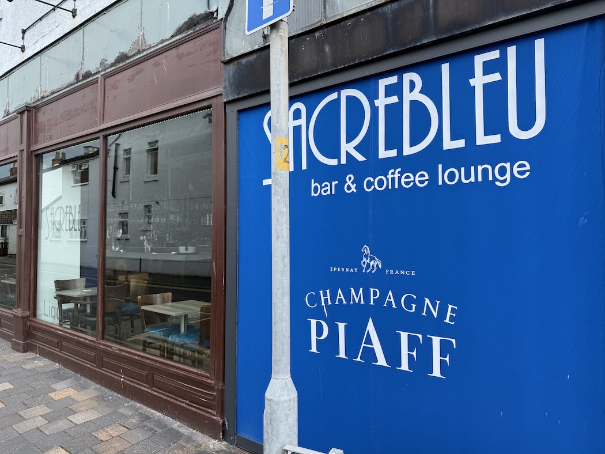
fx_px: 420
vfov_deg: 56.8
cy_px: 227
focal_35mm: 24
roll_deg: -1.1
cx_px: 302
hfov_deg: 71.6
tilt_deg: +1.0
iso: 80
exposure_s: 1/1060
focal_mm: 6.76
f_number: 1.78
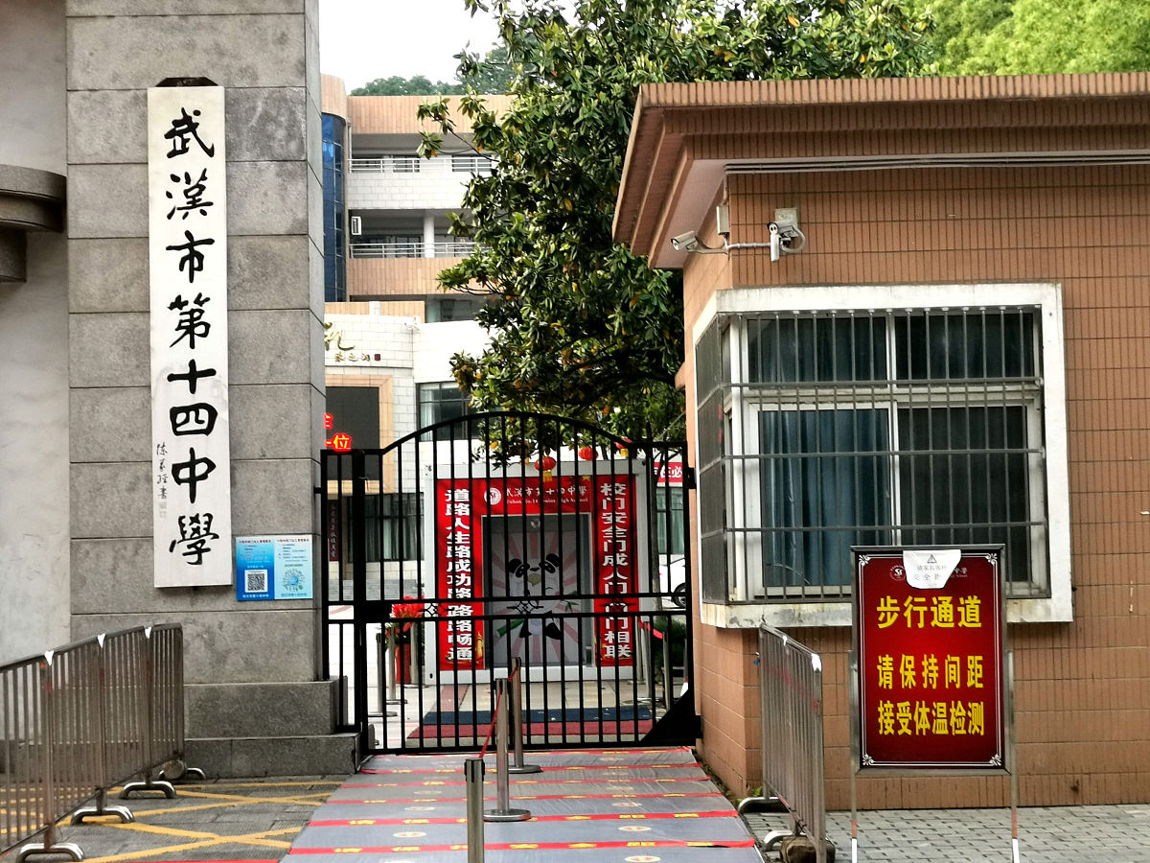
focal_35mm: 69
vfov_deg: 21.3
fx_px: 2292
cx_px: 575
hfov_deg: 28.2
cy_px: 432
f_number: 1.8
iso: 80
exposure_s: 1/90
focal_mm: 5.58
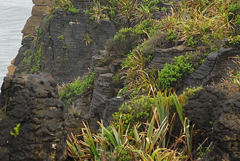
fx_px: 1382
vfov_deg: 6.7
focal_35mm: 207
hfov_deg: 9.9
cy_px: 41
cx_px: 142
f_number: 5.6
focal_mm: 90
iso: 400
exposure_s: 1/200
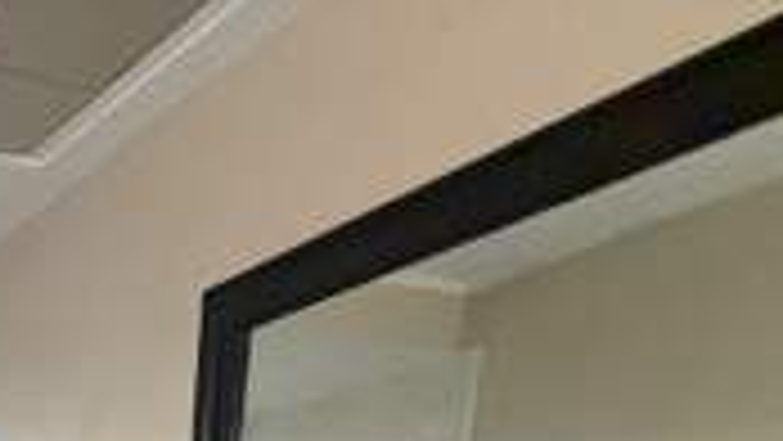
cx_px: -207
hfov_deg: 35.3
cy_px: 806
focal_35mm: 42
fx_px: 872
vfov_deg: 20.0
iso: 640
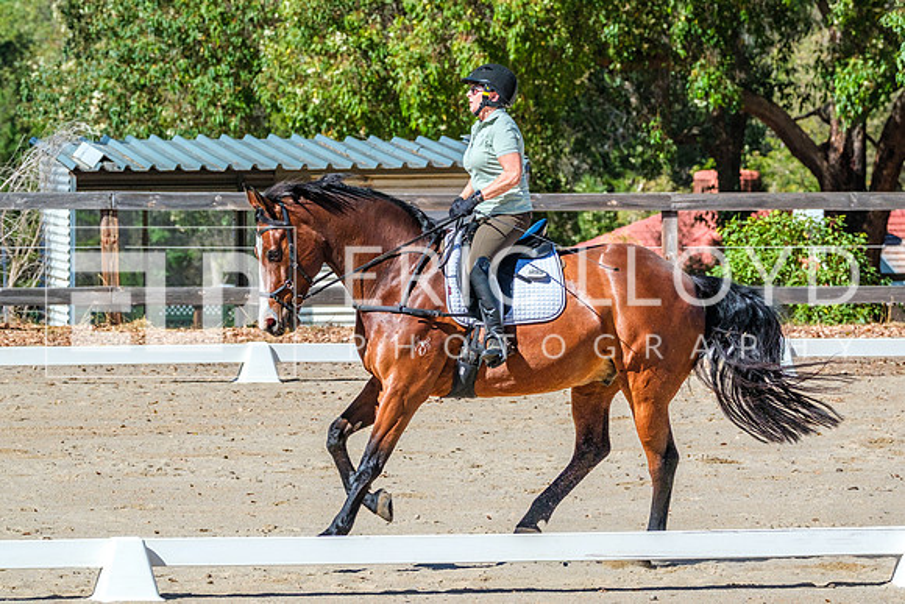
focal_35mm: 290
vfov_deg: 4.7
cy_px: 282
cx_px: 444
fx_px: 7288
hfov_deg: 7.1
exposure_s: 1/1000
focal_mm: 147.9
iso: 800
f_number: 5.6
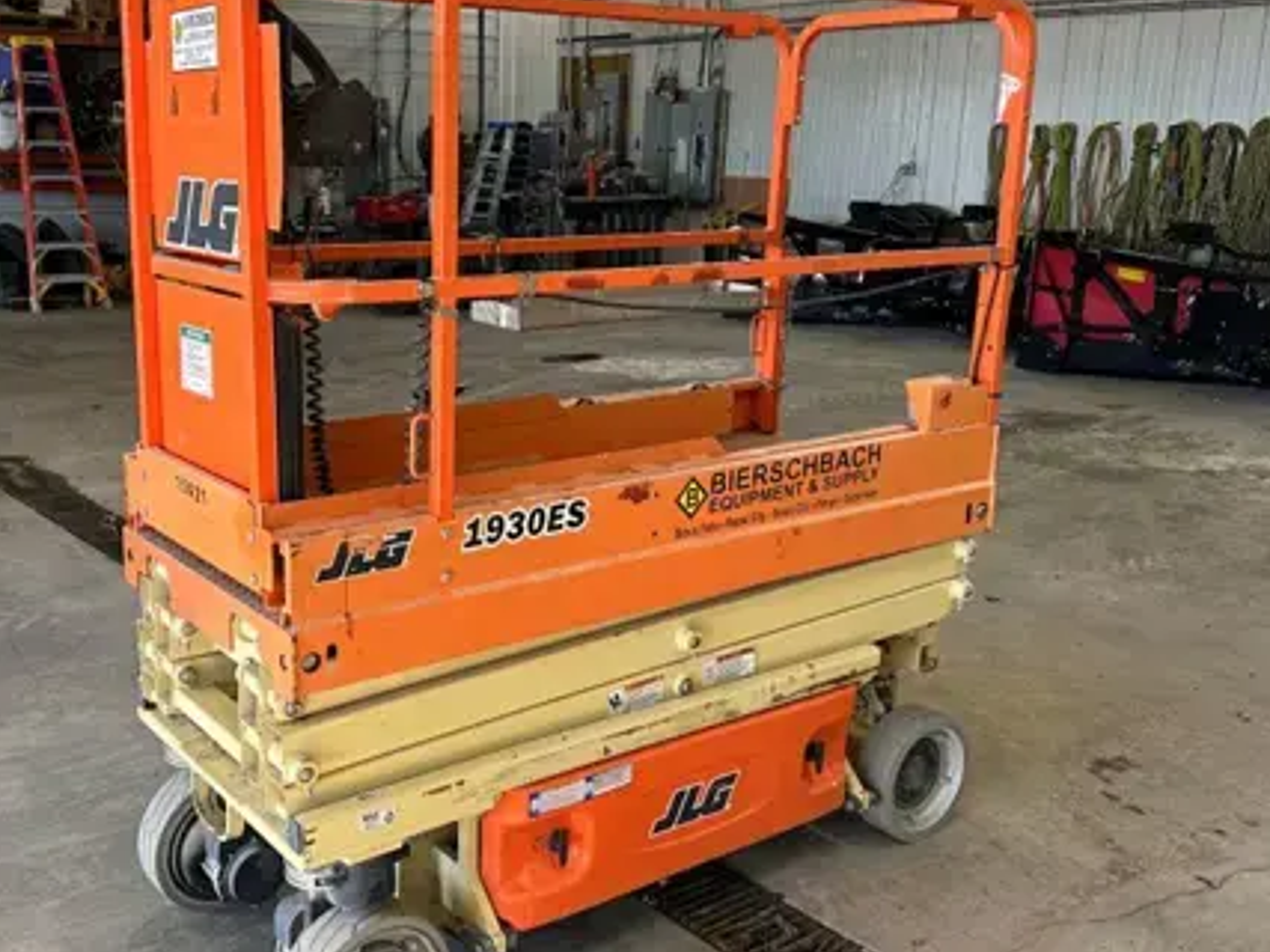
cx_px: 488
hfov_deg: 50.9
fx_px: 1320
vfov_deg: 39.6
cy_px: 464
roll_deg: -0.5
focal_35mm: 36
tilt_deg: -14.3
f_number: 1.78
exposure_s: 1/121
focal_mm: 6.86
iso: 64
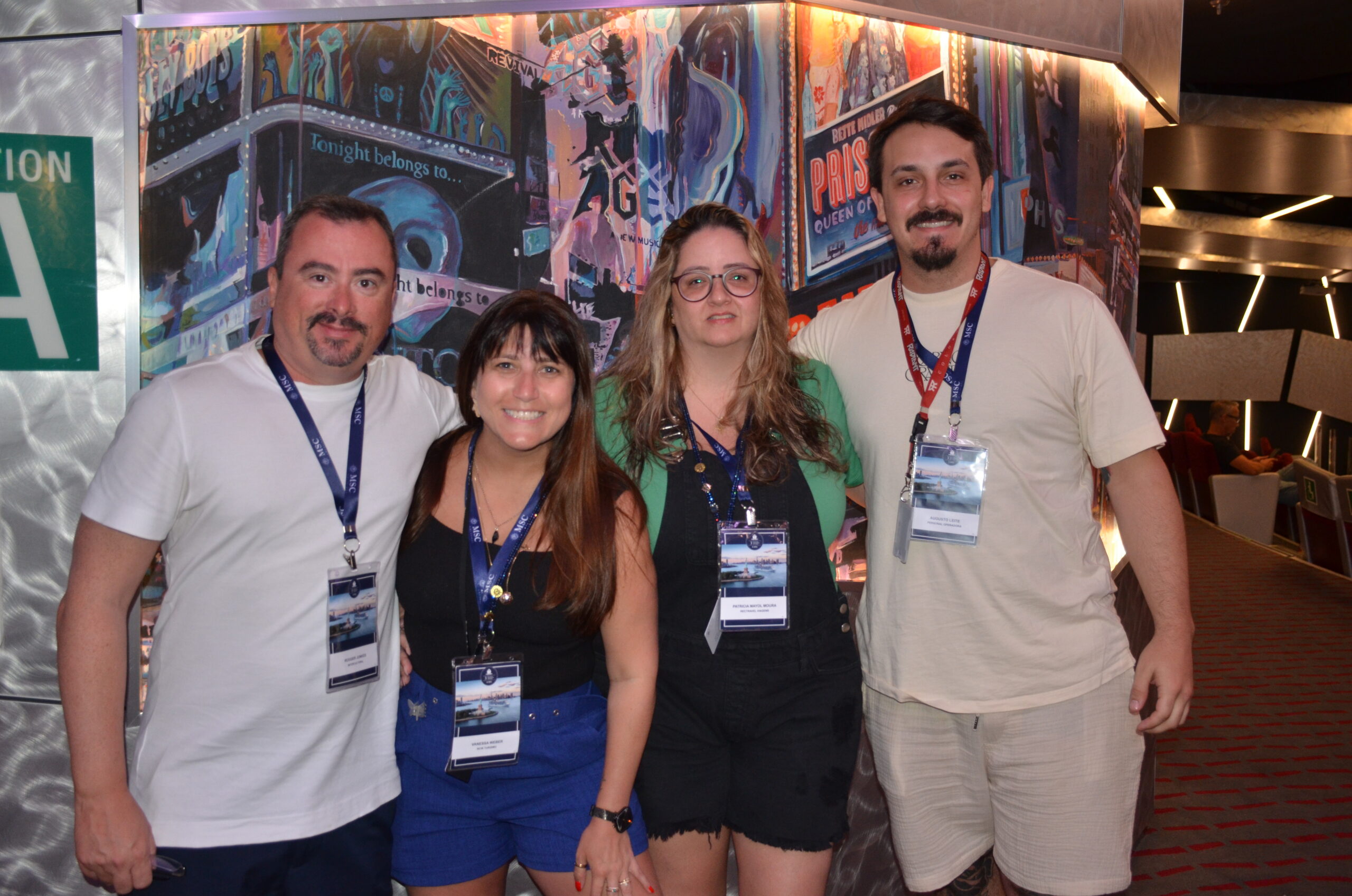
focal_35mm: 36
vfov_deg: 36.7
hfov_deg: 53.2
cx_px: 676
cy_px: 448
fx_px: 1349
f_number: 3.8
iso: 800
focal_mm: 24
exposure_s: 1/60
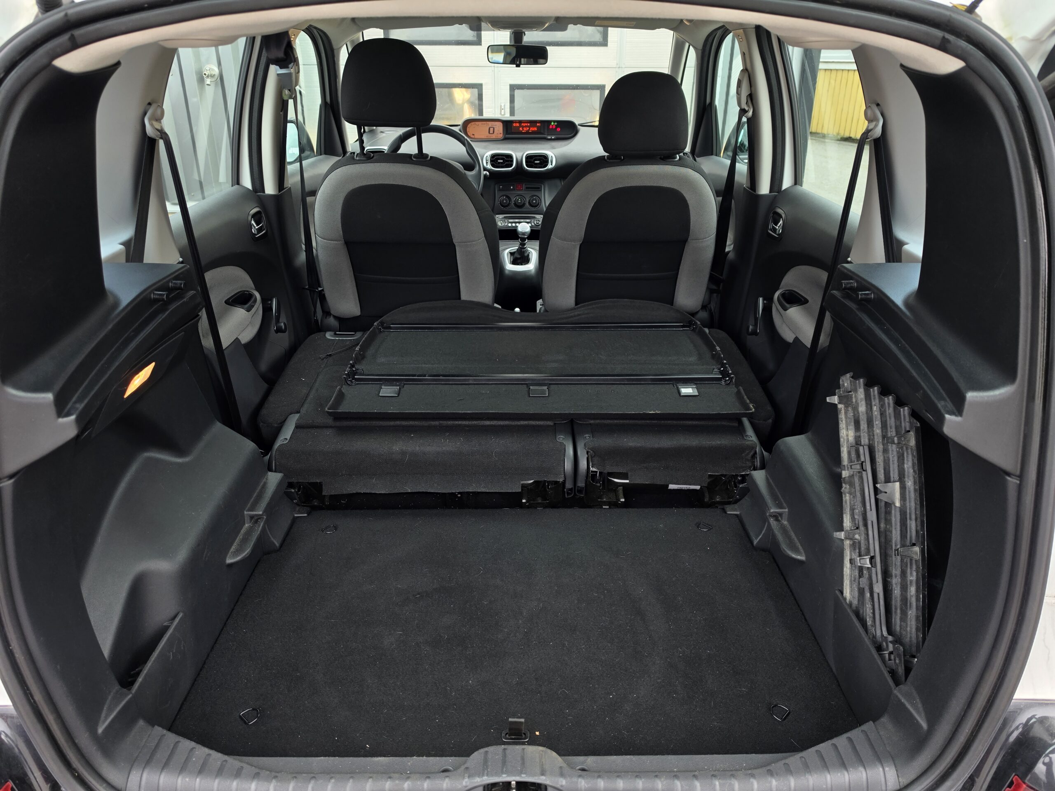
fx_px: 701
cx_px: 528
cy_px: 396
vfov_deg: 58.9
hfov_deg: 73.9
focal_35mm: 23
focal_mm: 6.5
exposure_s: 1/180
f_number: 1.4
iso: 40
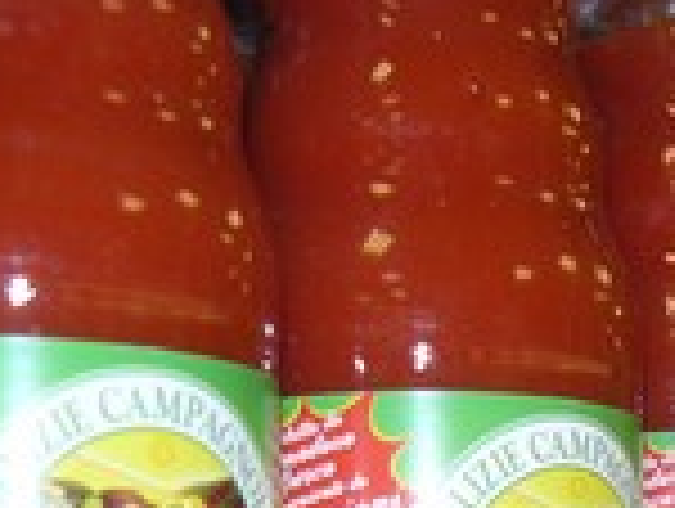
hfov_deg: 13.0
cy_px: 910
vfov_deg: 10.3
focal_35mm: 136
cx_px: 1262
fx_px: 2656
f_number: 2.8
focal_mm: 6
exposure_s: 1/30
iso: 100
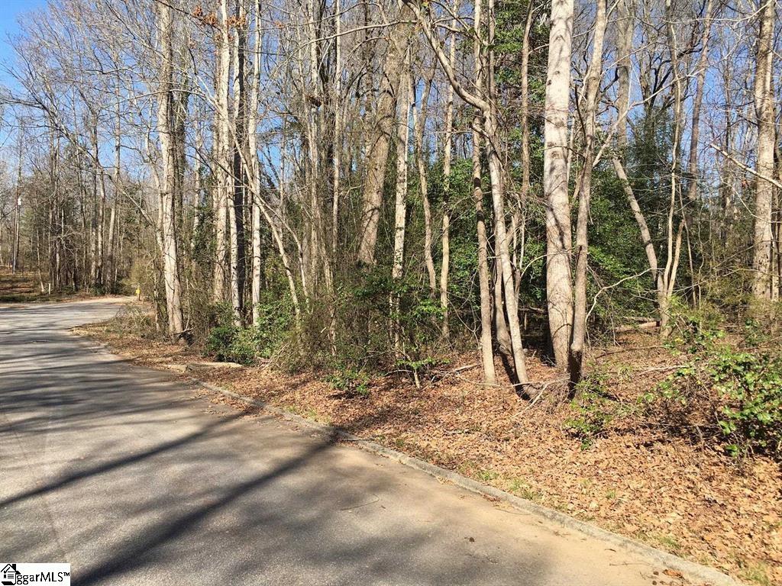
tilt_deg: +1.1
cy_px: 293
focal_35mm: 29
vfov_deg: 48.2
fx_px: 655
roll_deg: -2.5
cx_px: 391
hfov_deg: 61.7
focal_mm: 4.15
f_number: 2.2
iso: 25
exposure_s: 1/746
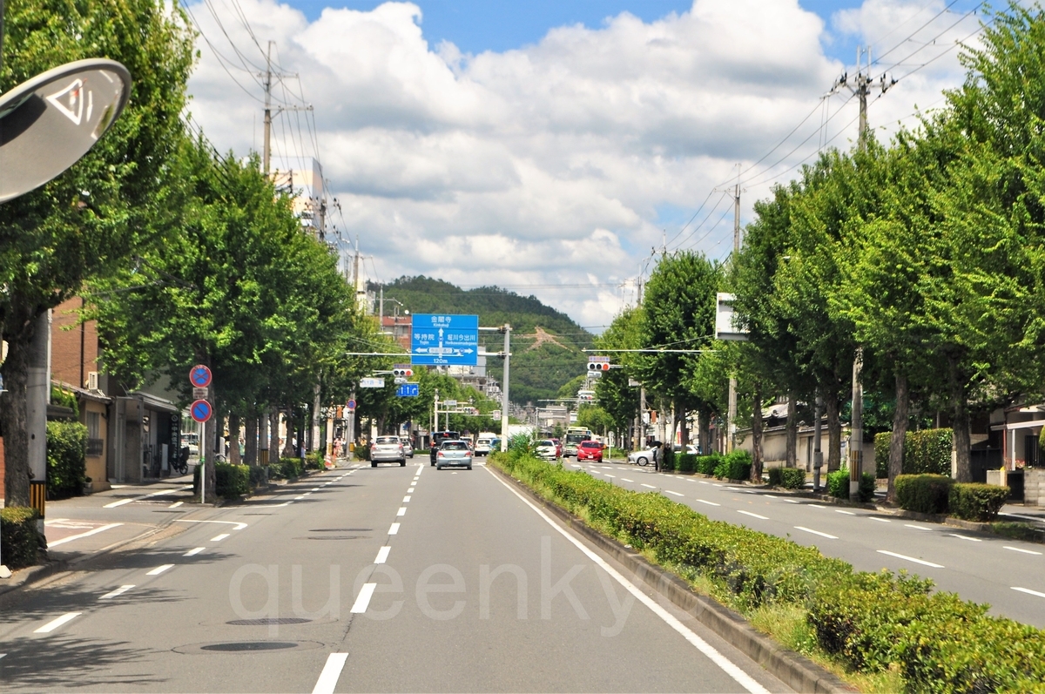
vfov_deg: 16.5
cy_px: 347
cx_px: 522
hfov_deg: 24.6
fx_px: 2392
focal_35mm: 82
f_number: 10
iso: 200
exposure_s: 1/250
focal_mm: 55
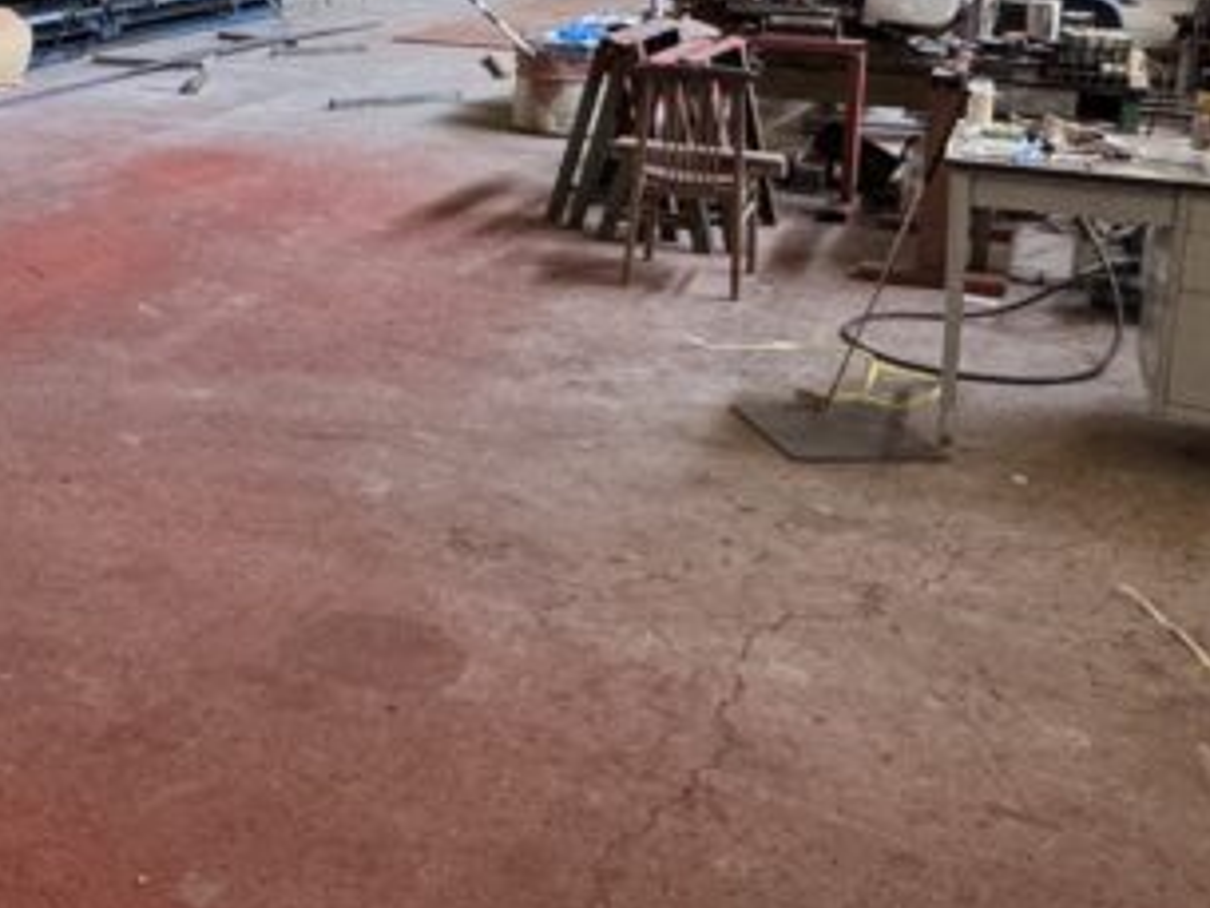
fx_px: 1644
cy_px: 103
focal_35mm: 47
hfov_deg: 37.6
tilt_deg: -9.6
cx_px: 107
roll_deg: -0.2
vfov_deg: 29.7
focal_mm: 2.22
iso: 500
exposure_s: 1/60
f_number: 2.2
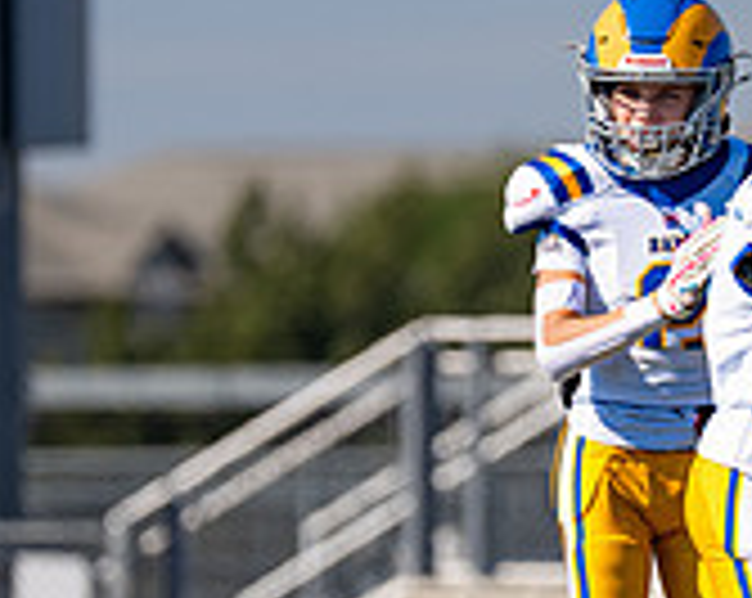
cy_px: 338
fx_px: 18396
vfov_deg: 1.9
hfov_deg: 2.3
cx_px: 597
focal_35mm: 828
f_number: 2.8
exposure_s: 1/3200
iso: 125
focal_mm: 200
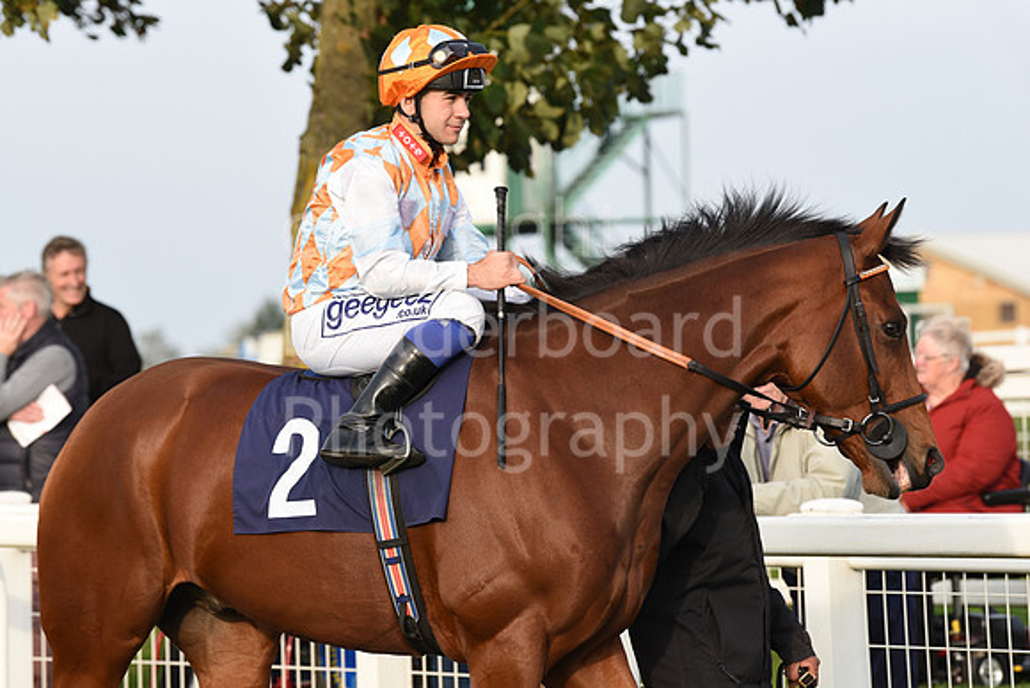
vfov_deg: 8.1
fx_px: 4865
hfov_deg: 12.1
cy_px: 344
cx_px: 515
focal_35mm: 170
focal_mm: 170
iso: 640
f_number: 5.6
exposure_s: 1/1250
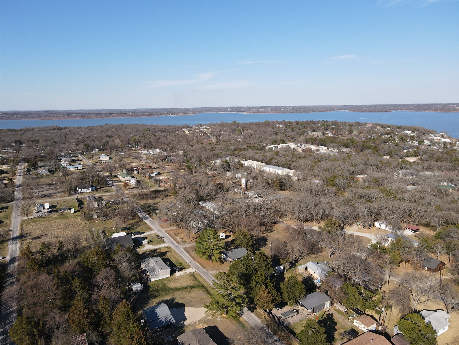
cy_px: 172
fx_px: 318
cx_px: 230
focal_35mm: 24
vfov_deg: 56.8
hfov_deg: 71.6
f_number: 2.8
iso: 100
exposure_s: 1/640
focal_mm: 4.5
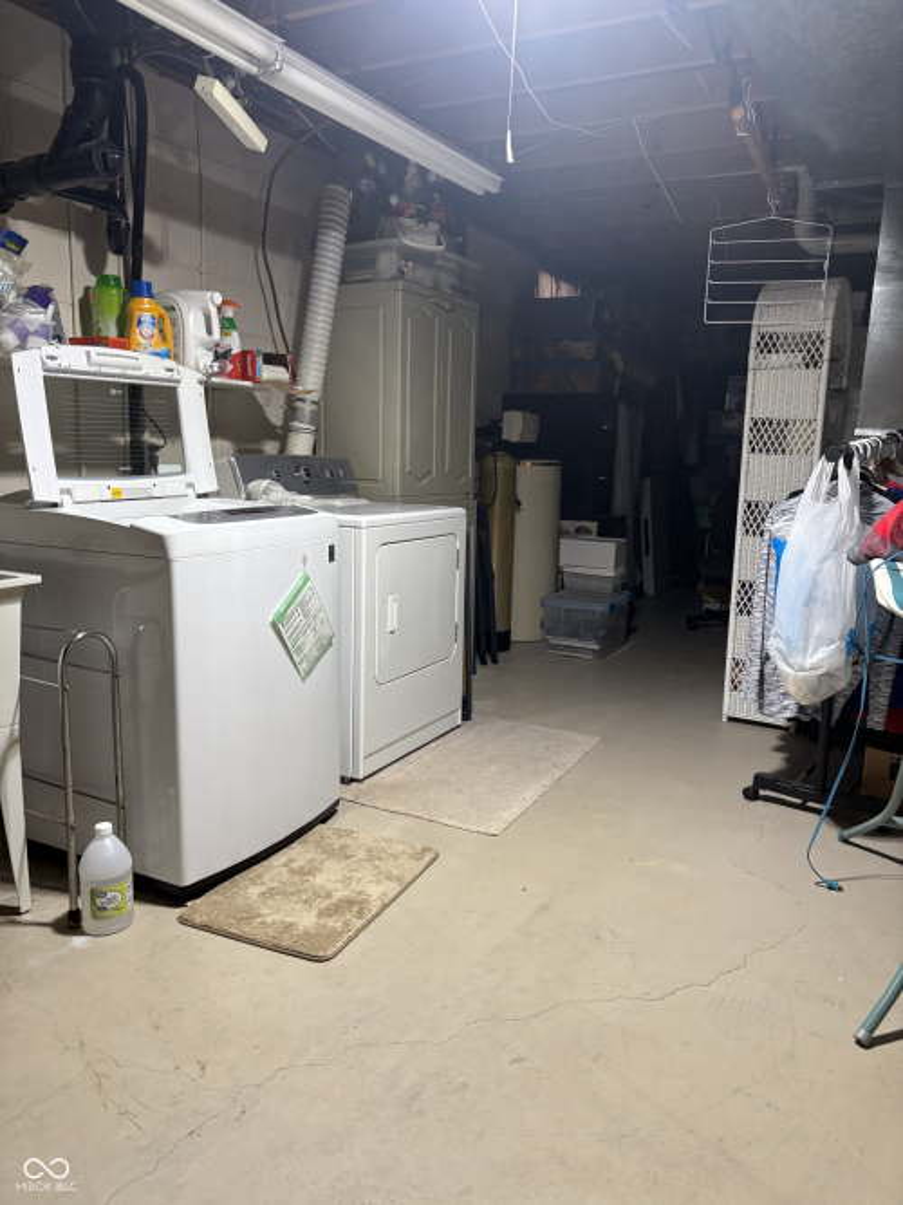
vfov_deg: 67.3
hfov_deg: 53.0
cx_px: 452
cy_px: 602
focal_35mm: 26
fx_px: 905
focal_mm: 5.96
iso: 160
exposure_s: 1/60
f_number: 1.6
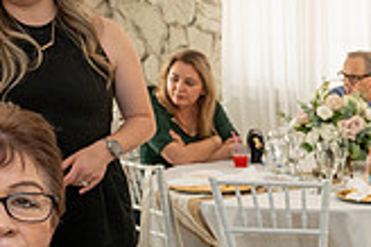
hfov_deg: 19.9
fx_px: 875
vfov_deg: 15.3
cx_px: 593
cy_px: 318
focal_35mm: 85
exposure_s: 1/160
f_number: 5.6
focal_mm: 24
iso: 800
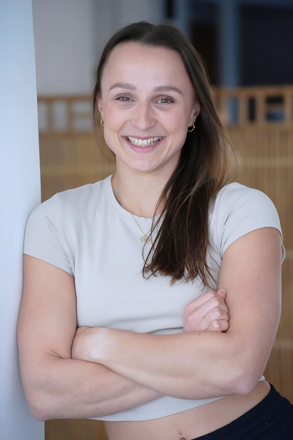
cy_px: 220
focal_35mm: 150
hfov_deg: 9.1
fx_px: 1831
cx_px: 146
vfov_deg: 13.7
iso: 6400
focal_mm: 150
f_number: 4
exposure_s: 1/2000
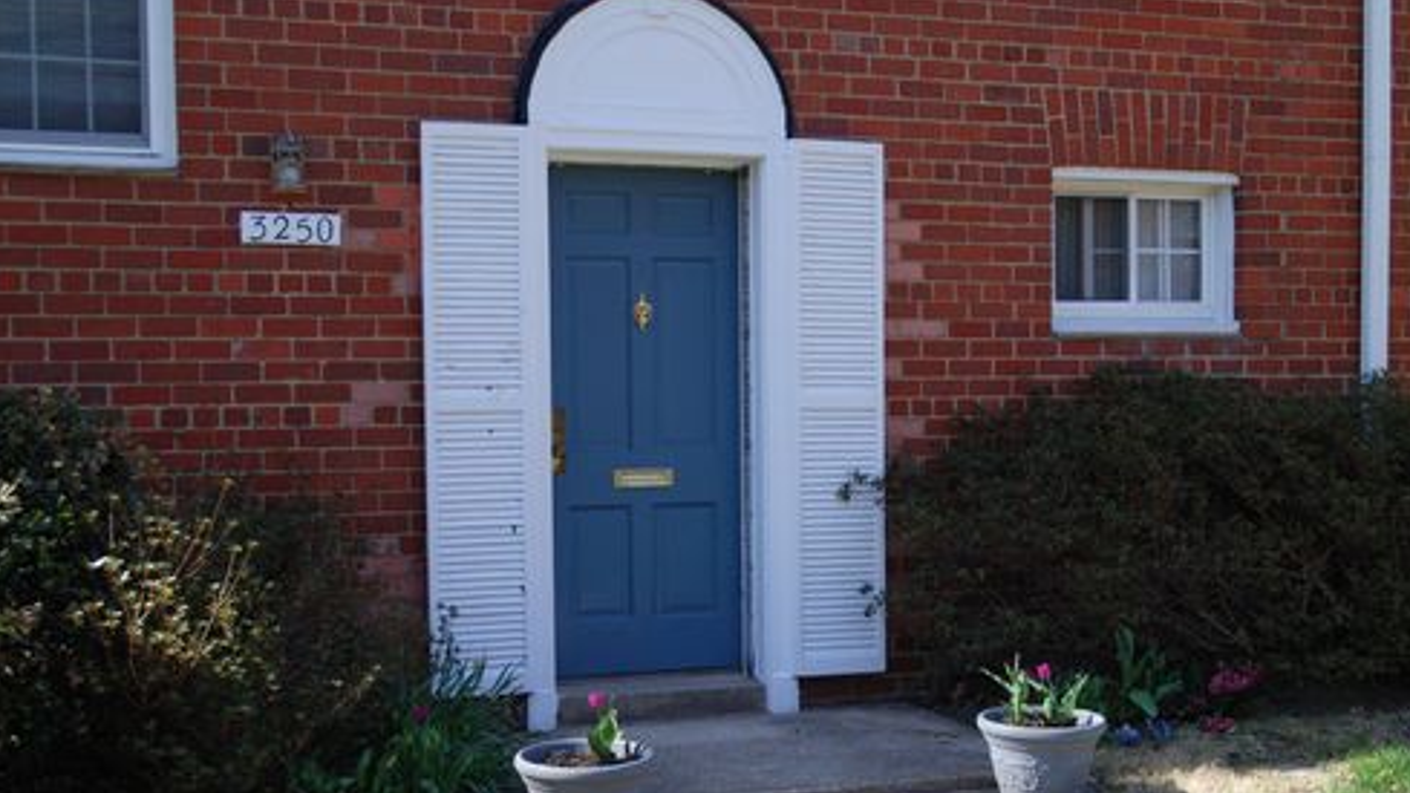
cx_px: 709
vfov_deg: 26.5
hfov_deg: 45.5
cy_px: 450
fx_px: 1682
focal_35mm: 45
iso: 200
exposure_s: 1/160
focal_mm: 28
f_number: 6.3
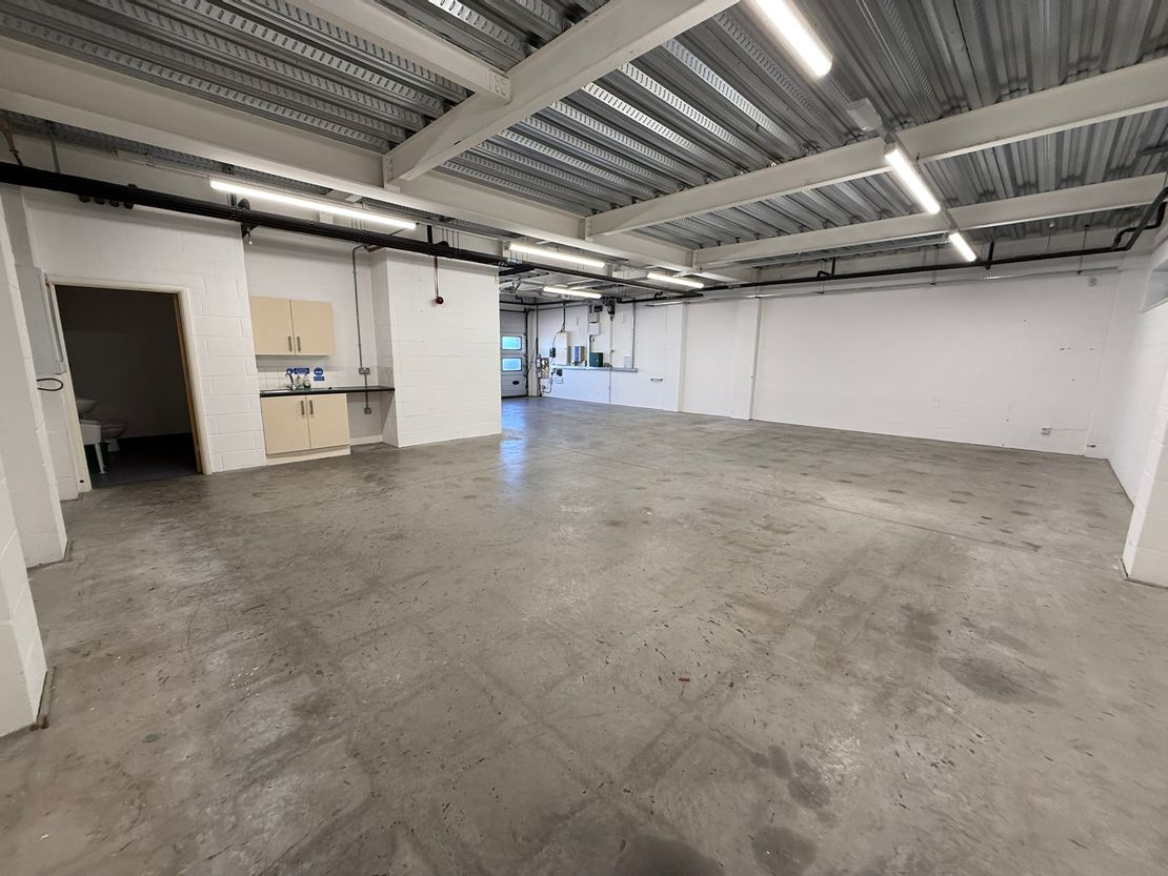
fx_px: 472
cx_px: 584
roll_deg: -0.5
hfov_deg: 102.1
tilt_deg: -9.1
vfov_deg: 85.7
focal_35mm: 14
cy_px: 438
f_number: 2.2
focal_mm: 2.22
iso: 125
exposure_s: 1/100
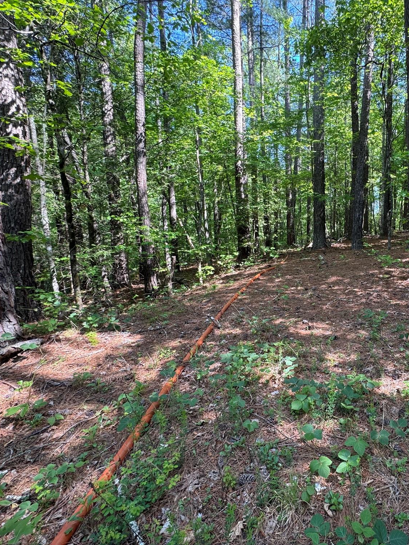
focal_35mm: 19
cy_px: 272
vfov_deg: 84.7
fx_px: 299
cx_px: 314
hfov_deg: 64.0
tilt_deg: -5.7
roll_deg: -0.8
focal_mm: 2.22
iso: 64
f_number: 2.2
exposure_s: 1/99
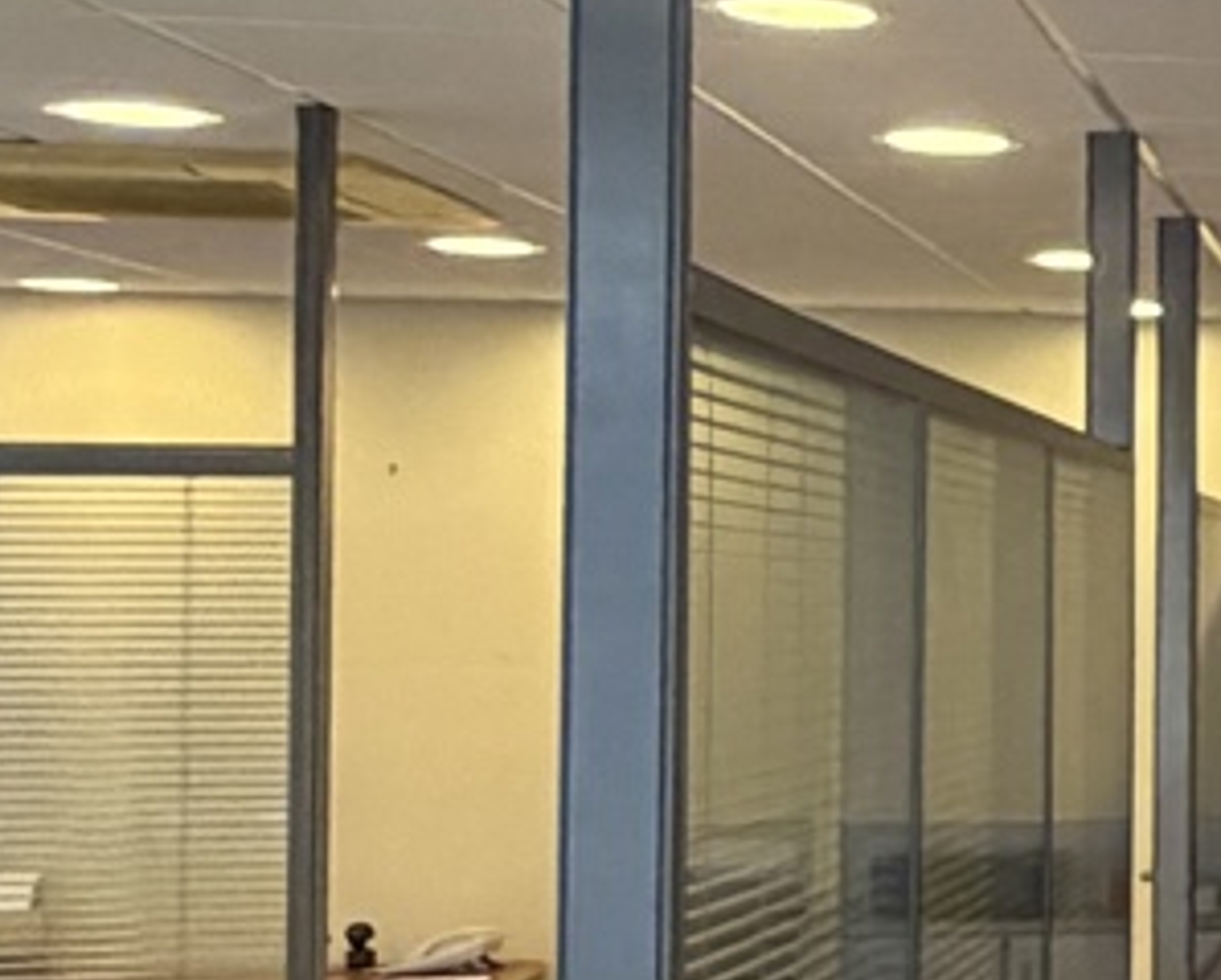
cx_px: 2442
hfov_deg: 16.5
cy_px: 537
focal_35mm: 88
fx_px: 3183
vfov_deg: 17.5
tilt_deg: +1.0
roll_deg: +1.1
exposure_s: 1/100
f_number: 2.2
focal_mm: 2.22
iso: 250
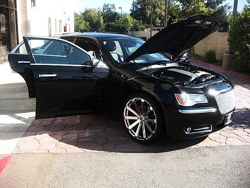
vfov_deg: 39.7
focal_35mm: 36
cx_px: 125
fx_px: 260
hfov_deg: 51.4
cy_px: 94
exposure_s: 1/320
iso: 50
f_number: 2.8
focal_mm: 6.3
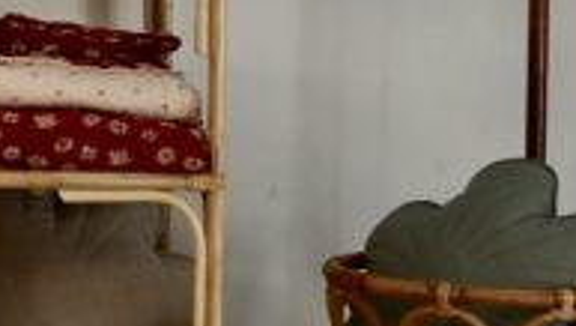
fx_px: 2461
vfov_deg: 7.5
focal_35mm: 161
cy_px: -16
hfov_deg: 11.8
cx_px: -603
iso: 800
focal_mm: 29
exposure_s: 1/30
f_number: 18
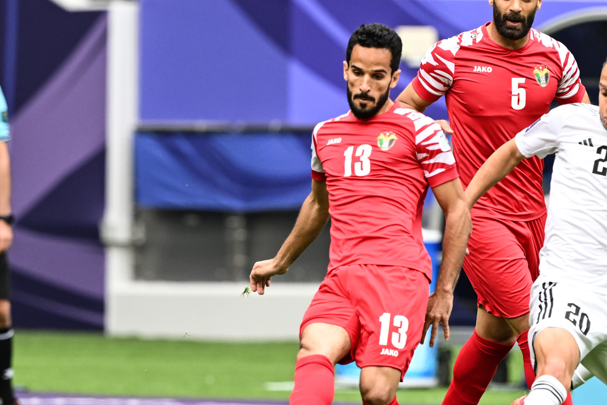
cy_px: 277
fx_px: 11210
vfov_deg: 2.1
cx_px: 483
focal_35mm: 665
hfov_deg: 3.1
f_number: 4
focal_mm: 400
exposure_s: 1/1250
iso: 800
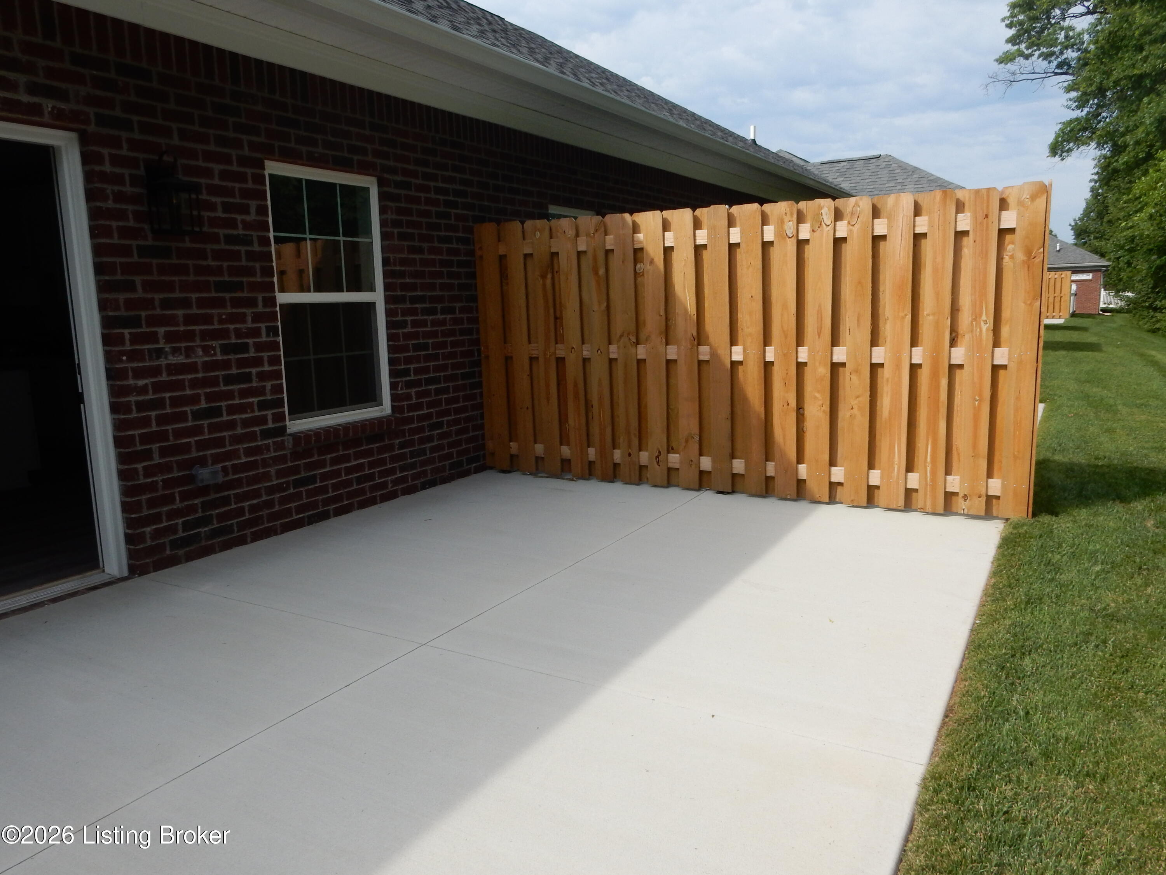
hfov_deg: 69.4
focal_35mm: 25
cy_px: 438
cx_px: 583
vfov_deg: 54.9
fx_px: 842
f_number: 4.8
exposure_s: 1/640
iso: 125
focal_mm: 4.5
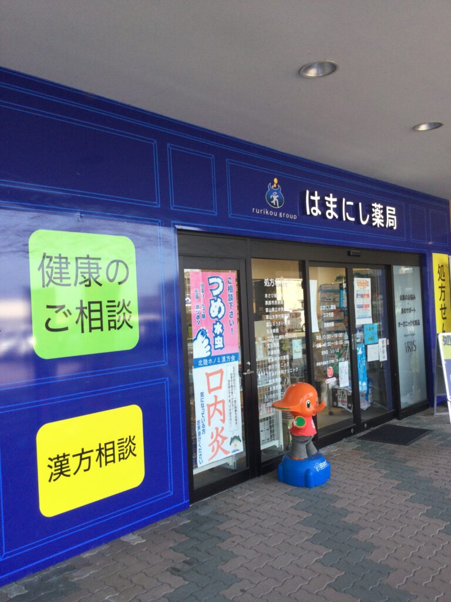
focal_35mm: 31
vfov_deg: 58.4
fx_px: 539
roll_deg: +2.6
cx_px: 226
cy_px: 301
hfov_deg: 45.4
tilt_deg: -0.6
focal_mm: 3.3
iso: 40
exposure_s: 1/120
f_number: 2.4
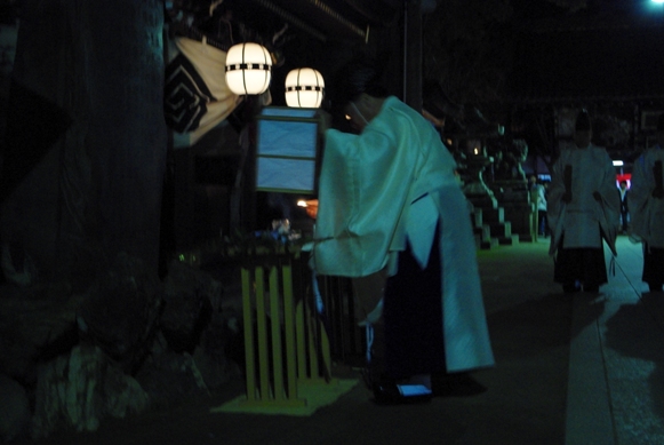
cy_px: 222
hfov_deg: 35.0
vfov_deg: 23.8
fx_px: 1053
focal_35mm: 57
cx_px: 332
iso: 1600
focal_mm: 37.5
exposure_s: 1/8
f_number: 4.5
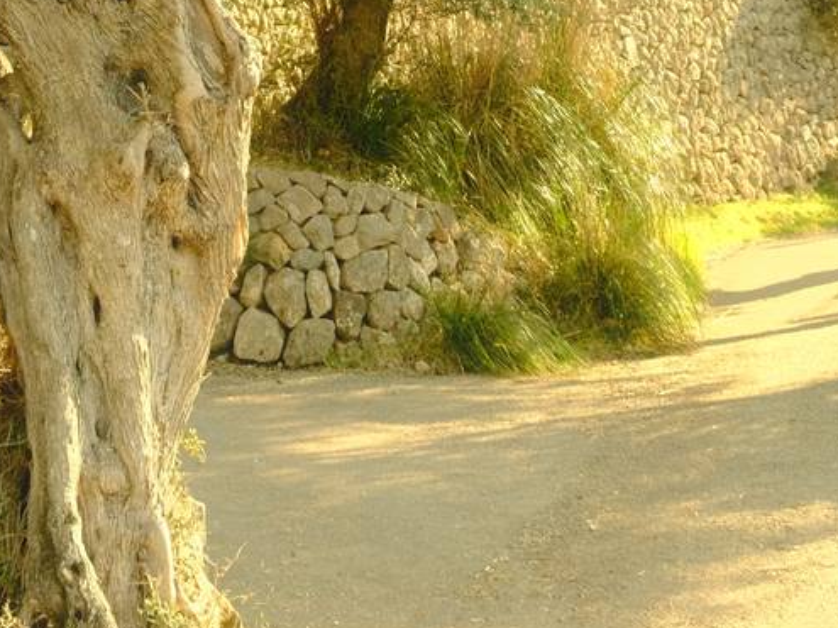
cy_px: -310
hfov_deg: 22.2
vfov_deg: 15.6
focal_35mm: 87
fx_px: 2106
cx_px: 180
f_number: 8
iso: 640
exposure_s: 1/240
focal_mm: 18.4
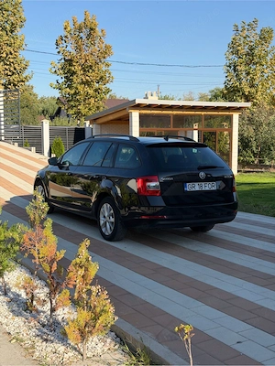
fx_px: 508
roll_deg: -0.4
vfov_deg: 39.7
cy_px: 183
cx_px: 138
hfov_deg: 30.3
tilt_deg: -5.7
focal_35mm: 48
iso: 64
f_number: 1.78
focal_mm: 6.76
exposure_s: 1/2762
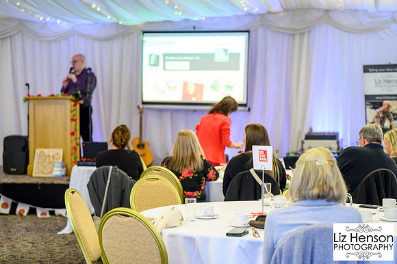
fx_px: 874
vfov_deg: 17.2
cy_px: 135
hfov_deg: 25.6
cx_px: 193
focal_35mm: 79
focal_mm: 77
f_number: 2.8
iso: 12800
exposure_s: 1/200
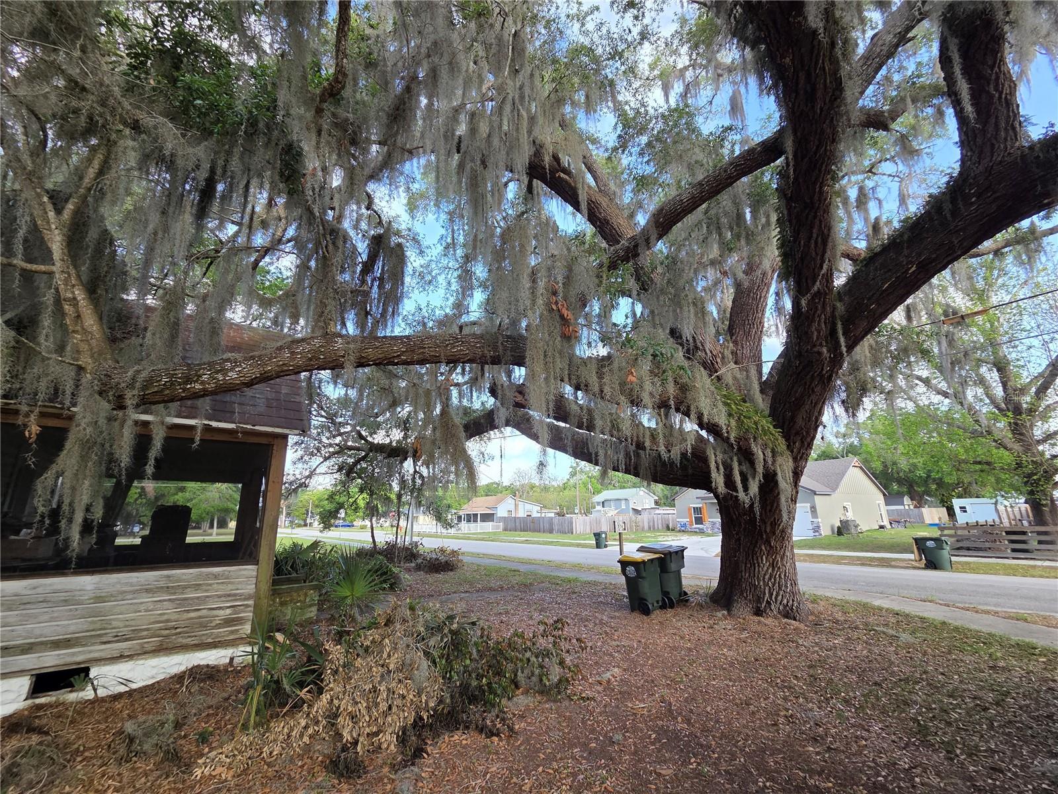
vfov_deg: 89.9
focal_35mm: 13
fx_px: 397
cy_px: 397
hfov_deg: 106.2
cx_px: 529
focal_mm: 2.2
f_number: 2.2
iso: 50
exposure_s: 1/261
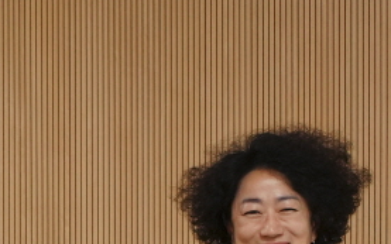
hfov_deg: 3.9
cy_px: 433
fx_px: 5636
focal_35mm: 529
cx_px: 1074
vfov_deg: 2.5
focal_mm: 80
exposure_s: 1/160
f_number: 4
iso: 800
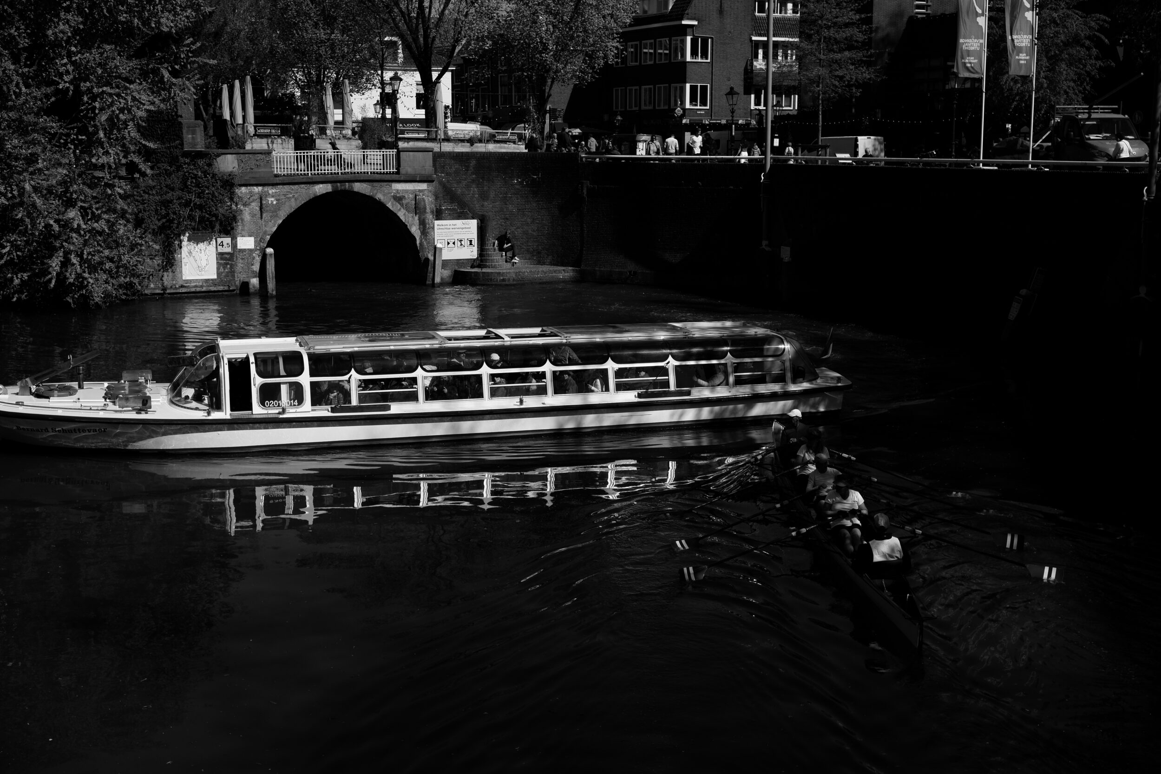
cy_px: 395
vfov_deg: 31.9
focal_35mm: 42
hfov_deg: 46.4
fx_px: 1354
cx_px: 587
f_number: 7.1
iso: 200
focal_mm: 27
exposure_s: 1/1600
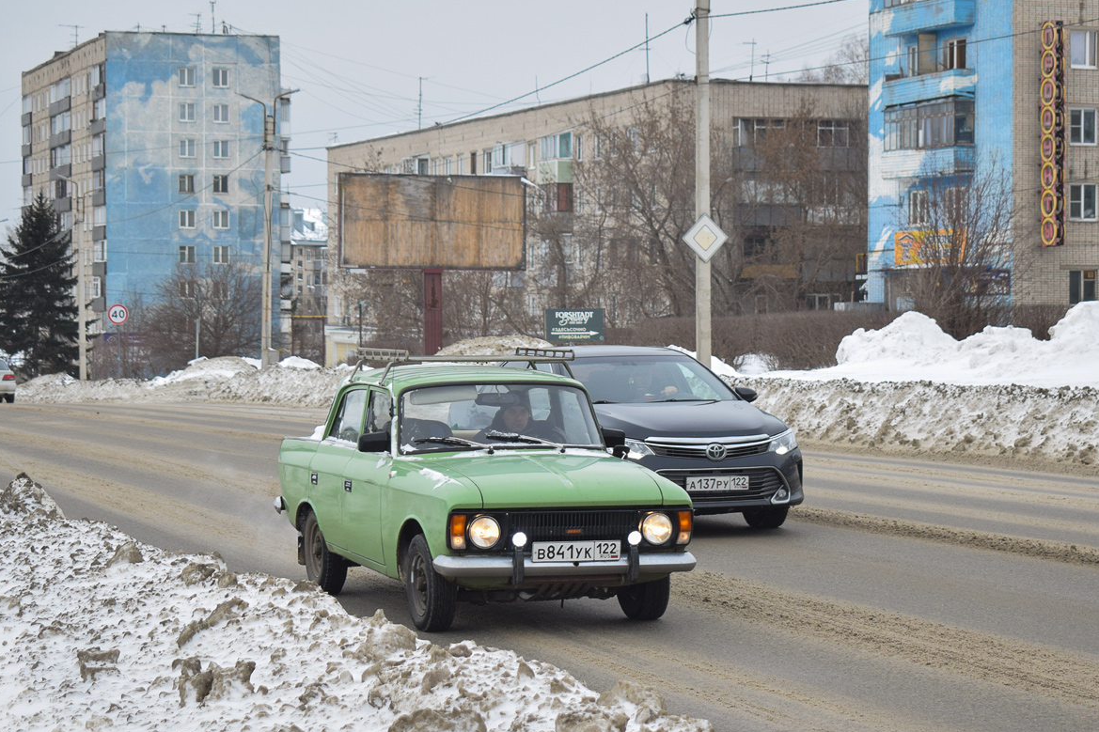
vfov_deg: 17.7
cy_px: 374
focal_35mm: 77
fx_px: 2350
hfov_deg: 26.3
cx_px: 543
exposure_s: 1/640
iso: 400
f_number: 5.6
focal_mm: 50
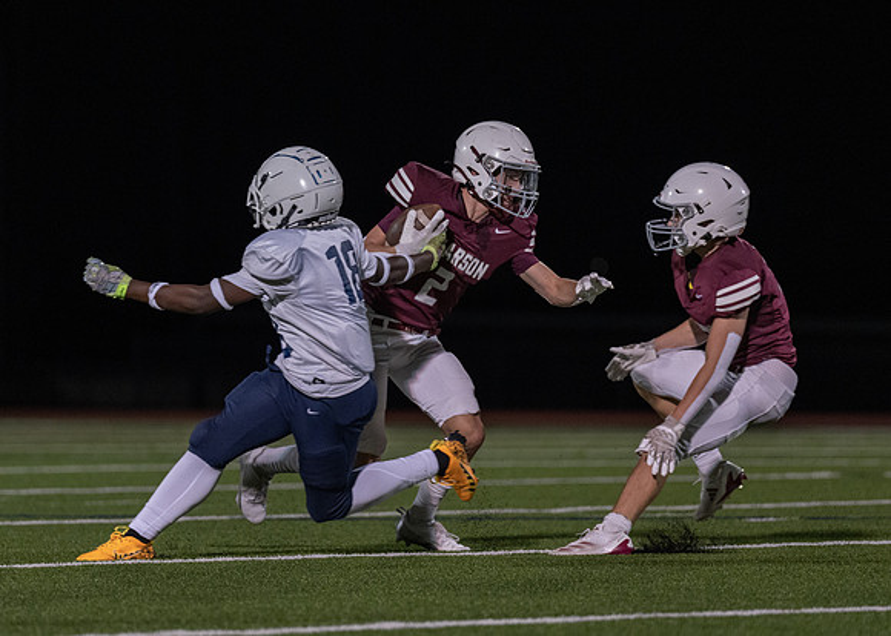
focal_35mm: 294
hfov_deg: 6.9
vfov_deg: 4.9
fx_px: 7434
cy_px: 318
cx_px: 374
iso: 4000
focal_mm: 200
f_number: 2.8
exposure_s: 1/1000
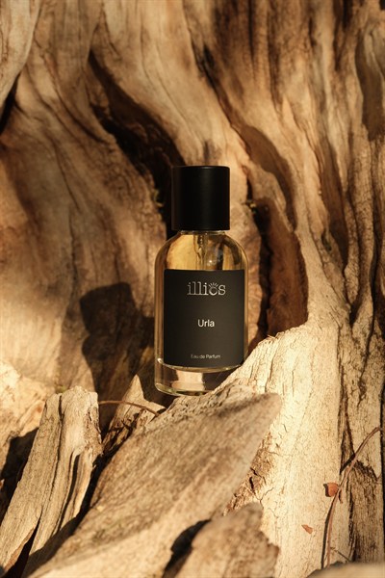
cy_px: 289
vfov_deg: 47.4
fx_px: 658
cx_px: 192
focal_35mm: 41
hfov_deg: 32.6
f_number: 5.6
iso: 125
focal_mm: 27.1
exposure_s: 1/240
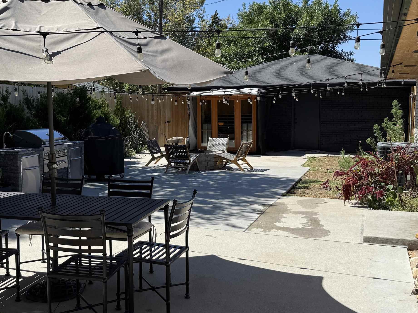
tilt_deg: -4.6
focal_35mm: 40
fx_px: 483
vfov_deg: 35.9
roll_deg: +0.4
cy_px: 147
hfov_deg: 46.4
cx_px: 160
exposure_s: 1/4167
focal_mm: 6.76
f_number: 1.78
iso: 80
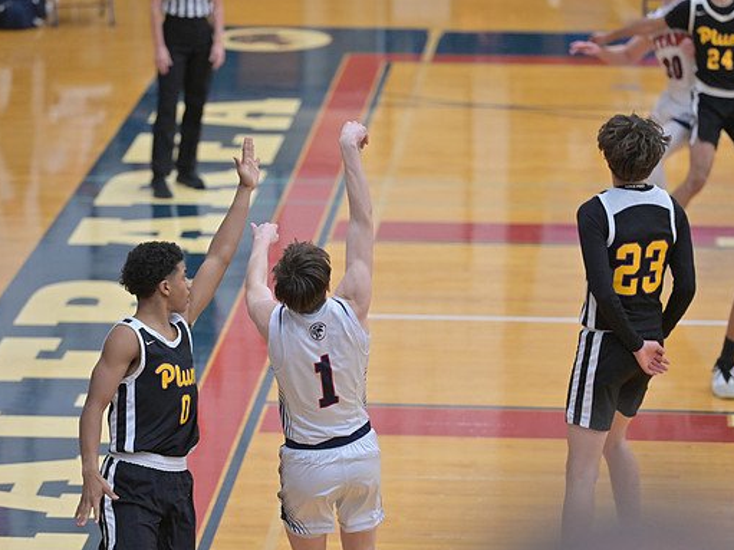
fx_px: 4049
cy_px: 276
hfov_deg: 10.4
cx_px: 338
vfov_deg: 7.8
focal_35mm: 191
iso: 4500
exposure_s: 1/800
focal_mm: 175
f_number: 4
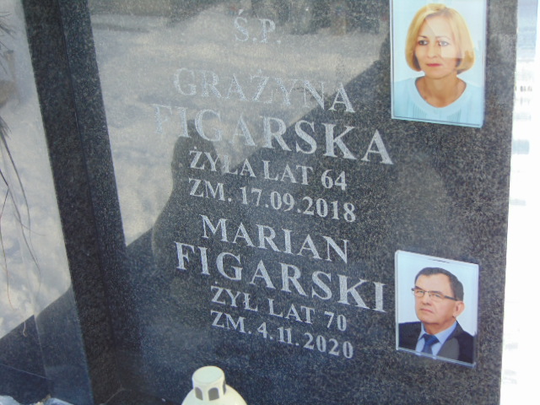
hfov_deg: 32.2
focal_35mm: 60
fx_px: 936
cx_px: 270
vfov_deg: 24.4
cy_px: 202
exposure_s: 1/200
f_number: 3.6
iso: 80
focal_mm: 10.8
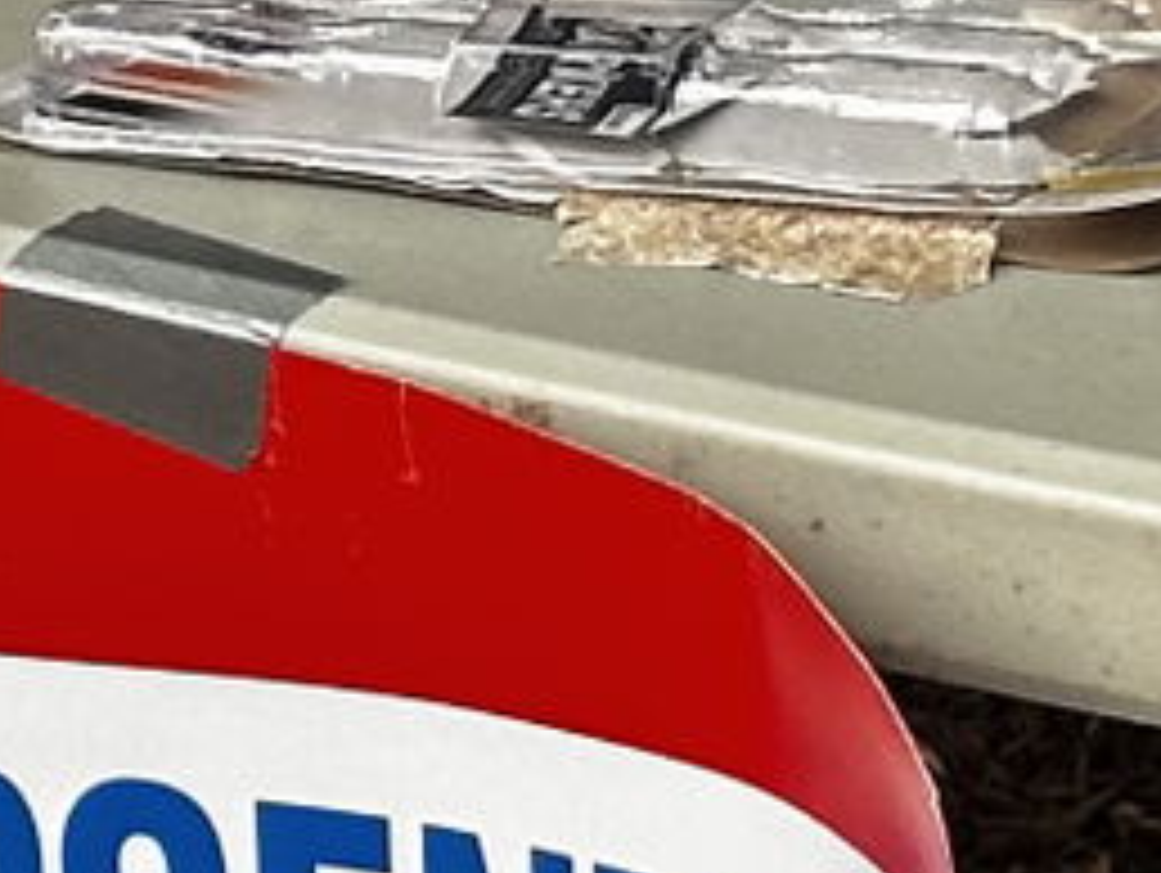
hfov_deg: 5.5
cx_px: 54
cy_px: 909
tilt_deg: -22.9
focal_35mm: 357
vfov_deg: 4.2
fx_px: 11985
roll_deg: +1.7
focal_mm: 6.86
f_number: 1.78
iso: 64
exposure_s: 1/211
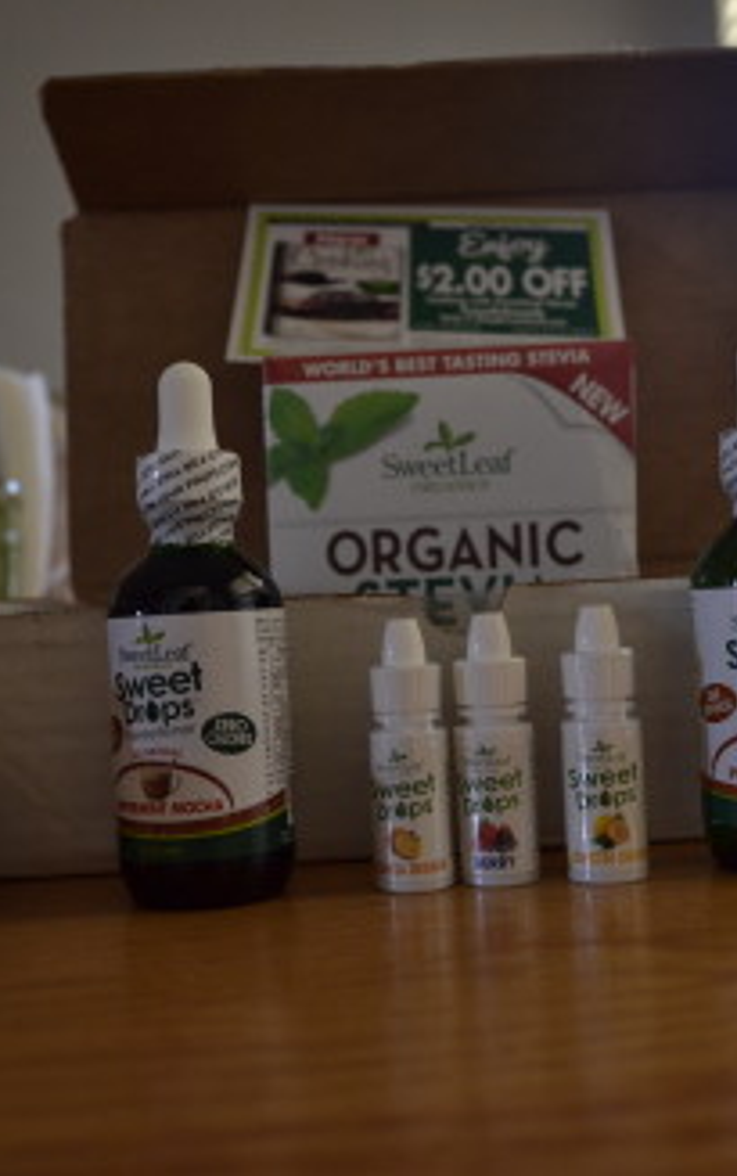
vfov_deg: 47.2
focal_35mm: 42
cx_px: 431
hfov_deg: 30.5
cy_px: 581
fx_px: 1347
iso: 560
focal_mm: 18
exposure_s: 1/15
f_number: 3.5
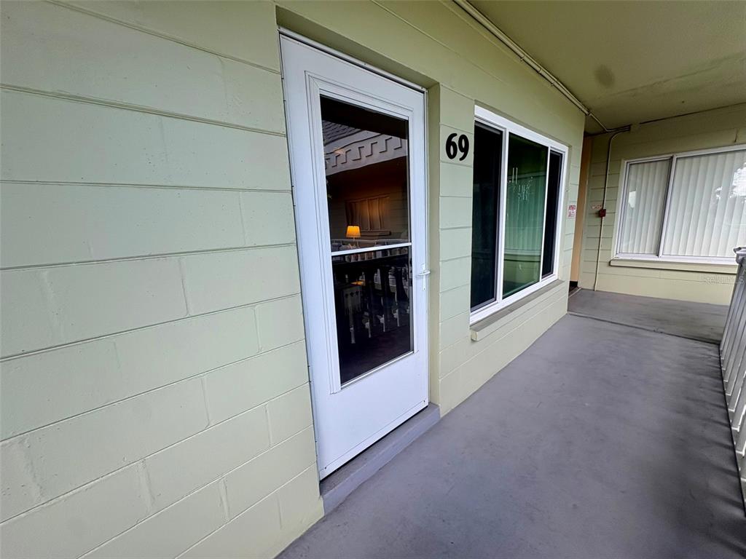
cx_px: 373
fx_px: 302
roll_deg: +2.8
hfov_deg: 102.1
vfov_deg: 85.7
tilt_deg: -10.4
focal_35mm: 14
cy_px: 280
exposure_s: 1/147
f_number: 2.2
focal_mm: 2.22
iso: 40
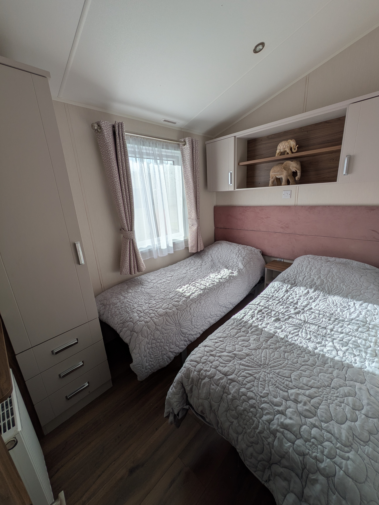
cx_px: 190
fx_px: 204
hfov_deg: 85.7
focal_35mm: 14
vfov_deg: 102.0
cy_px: 252
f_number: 2.2
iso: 47
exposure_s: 1/1003
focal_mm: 1.83
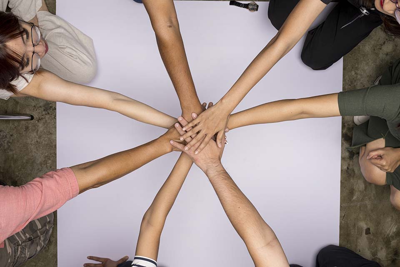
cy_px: 134
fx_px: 378
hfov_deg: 55.8
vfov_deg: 38.9
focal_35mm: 34
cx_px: 200
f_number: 7.1
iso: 64
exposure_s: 1/200
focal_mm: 34
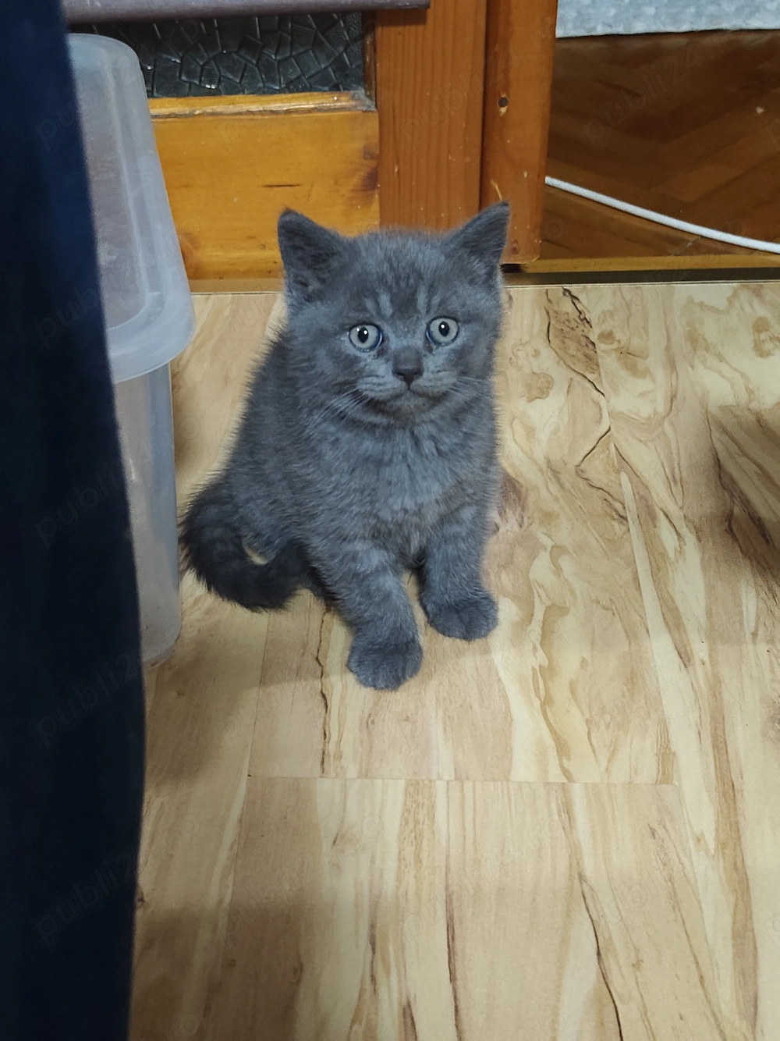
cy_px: 520
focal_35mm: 46
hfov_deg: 31.5
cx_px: 390
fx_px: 1382
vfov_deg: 41.2
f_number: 1.7
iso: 4000
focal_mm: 6.04
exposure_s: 1/20
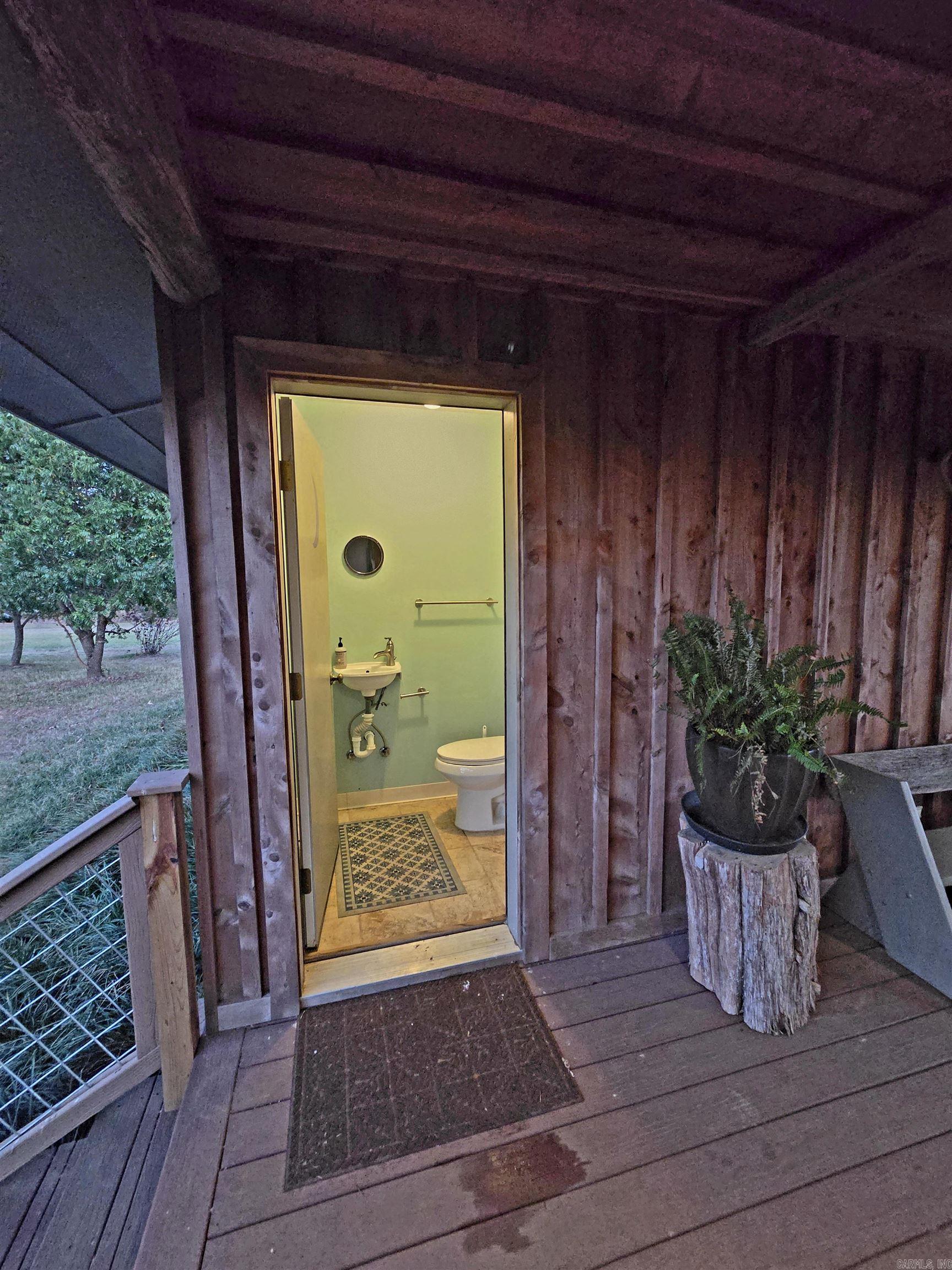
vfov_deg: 106.2
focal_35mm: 13
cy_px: 635
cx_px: 476
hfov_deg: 89.9
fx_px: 477
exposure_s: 1/60.2
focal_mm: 2.2
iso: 1600
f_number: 2.2
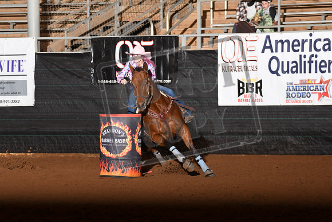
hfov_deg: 8.9
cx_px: 166
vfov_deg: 6.0
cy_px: 111
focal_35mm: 230
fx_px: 2122
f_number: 5.6
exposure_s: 1/250
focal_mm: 230
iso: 1000
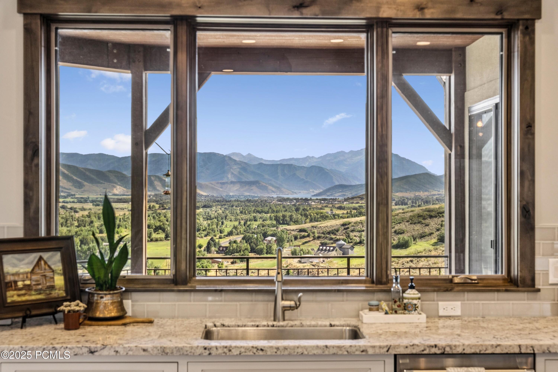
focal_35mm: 48
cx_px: 279
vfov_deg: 28.3
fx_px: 738
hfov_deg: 41.4
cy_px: 186
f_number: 6.3
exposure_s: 1/500
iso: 400
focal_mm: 47.6
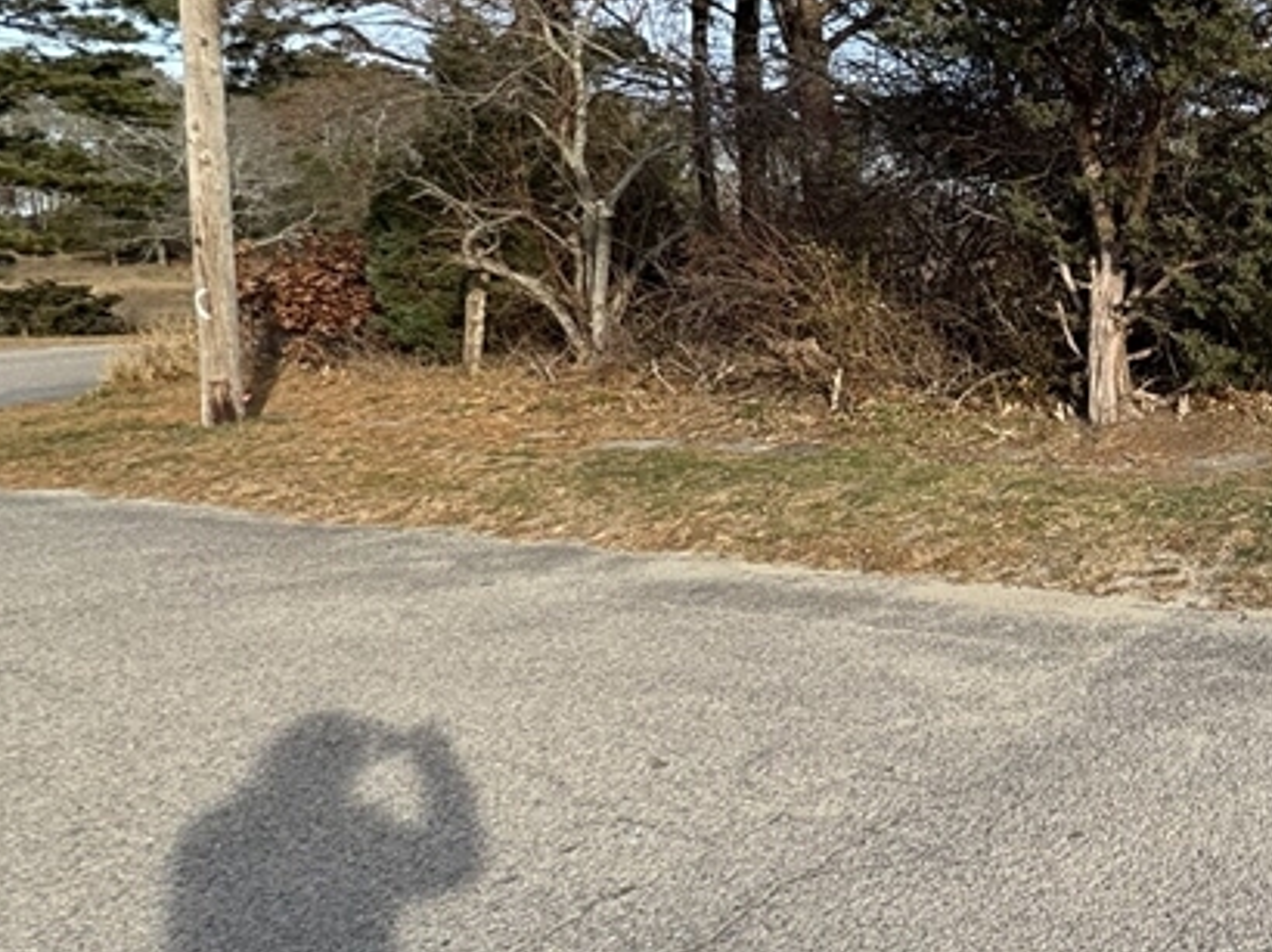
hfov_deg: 37.8
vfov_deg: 40.1
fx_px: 1285
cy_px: 301
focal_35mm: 35
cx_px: 1564
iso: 40
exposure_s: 1/687
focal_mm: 2.22
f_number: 2.2
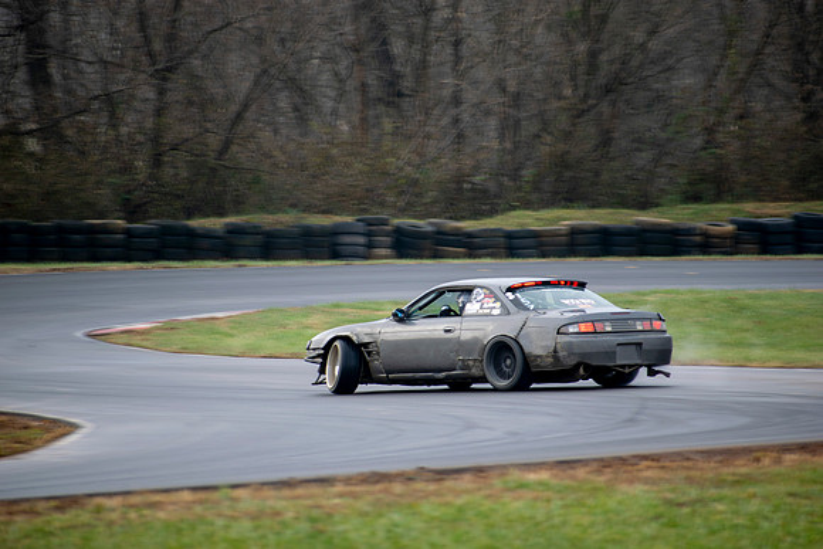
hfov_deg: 4.6
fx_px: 10289
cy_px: 274
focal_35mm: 450
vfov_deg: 3.1
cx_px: 412
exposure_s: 1/50
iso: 100
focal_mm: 300
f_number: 6.3
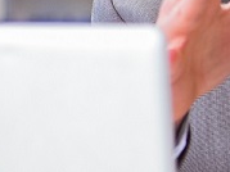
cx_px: 653
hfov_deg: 2.9
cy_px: 1
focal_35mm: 676
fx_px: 4489
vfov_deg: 2.2
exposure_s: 1/100
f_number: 5
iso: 250
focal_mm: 105
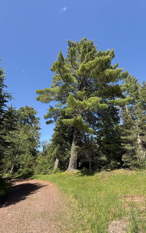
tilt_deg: +26.4
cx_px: 87
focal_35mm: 15
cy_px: 116
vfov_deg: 101.5
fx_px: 95
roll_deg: +5.9
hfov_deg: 74.0
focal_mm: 2.22
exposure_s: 1/545
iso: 50
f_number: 2.2
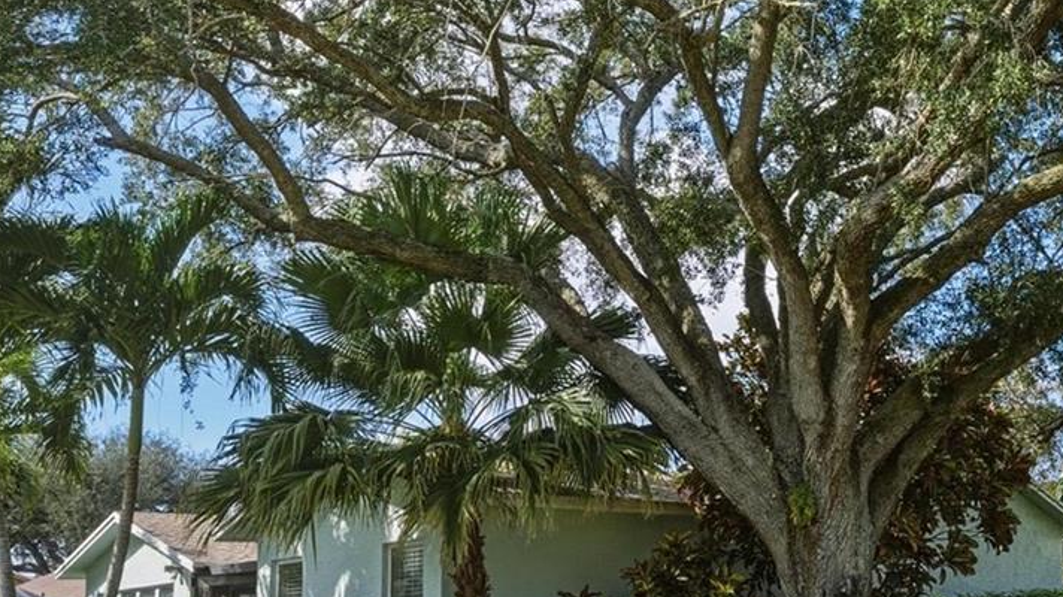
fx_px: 1127
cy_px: 622
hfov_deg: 48.2
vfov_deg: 27.6
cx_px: 821
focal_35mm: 40
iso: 100
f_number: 8
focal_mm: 17
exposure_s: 1/400
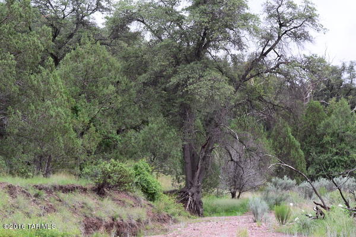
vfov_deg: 17.5
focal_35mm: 78
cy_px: 118
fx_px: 771
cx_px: 178
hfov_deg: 26.0
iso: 400
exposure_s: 1/125
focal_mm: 52
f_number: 9
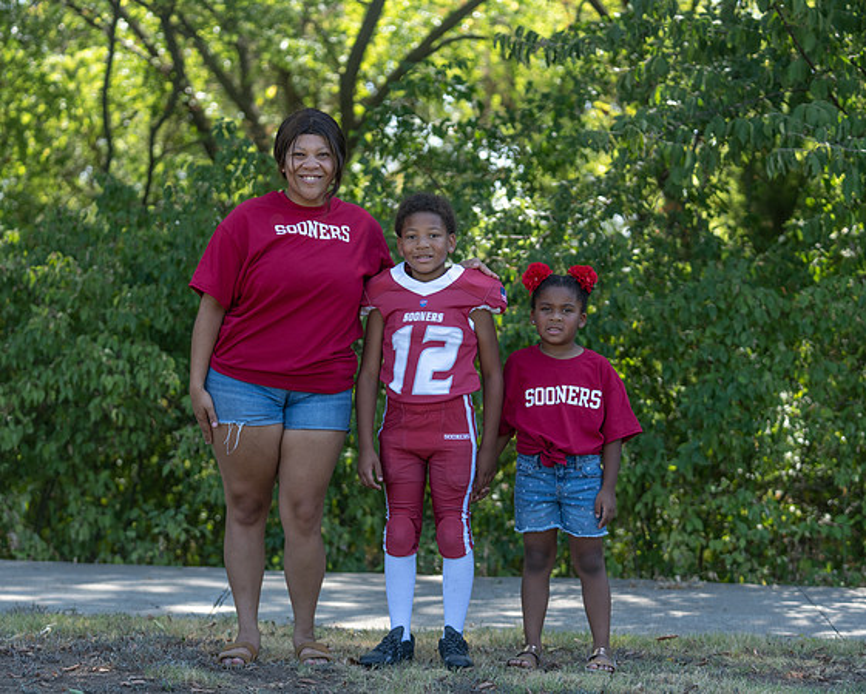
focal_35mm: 96
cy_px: 378
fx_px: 2459
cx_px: 433
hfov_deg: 20.0
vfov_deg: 16.1
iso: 100
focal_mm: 78
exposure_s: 1/400
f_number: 2.8
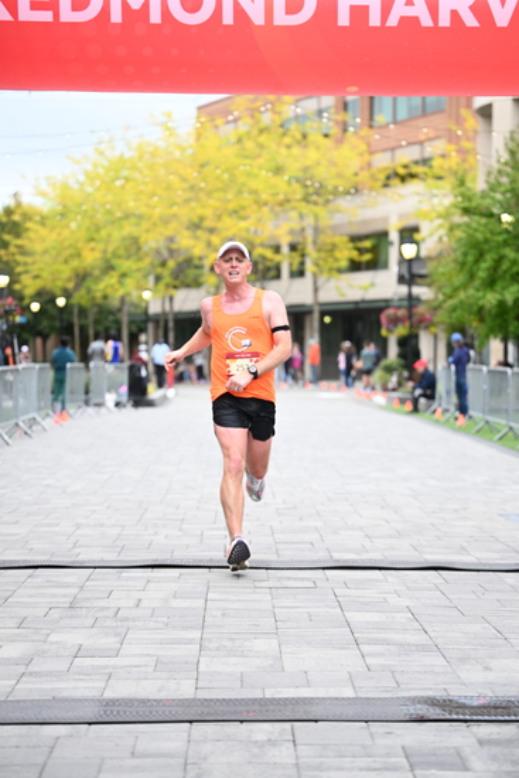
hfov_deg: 15.9
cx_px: 260
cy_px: 389
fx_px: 1858
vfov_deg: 23.6
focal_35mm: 86
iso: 1600
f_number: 2.8
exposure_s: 1/1250
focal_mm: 86
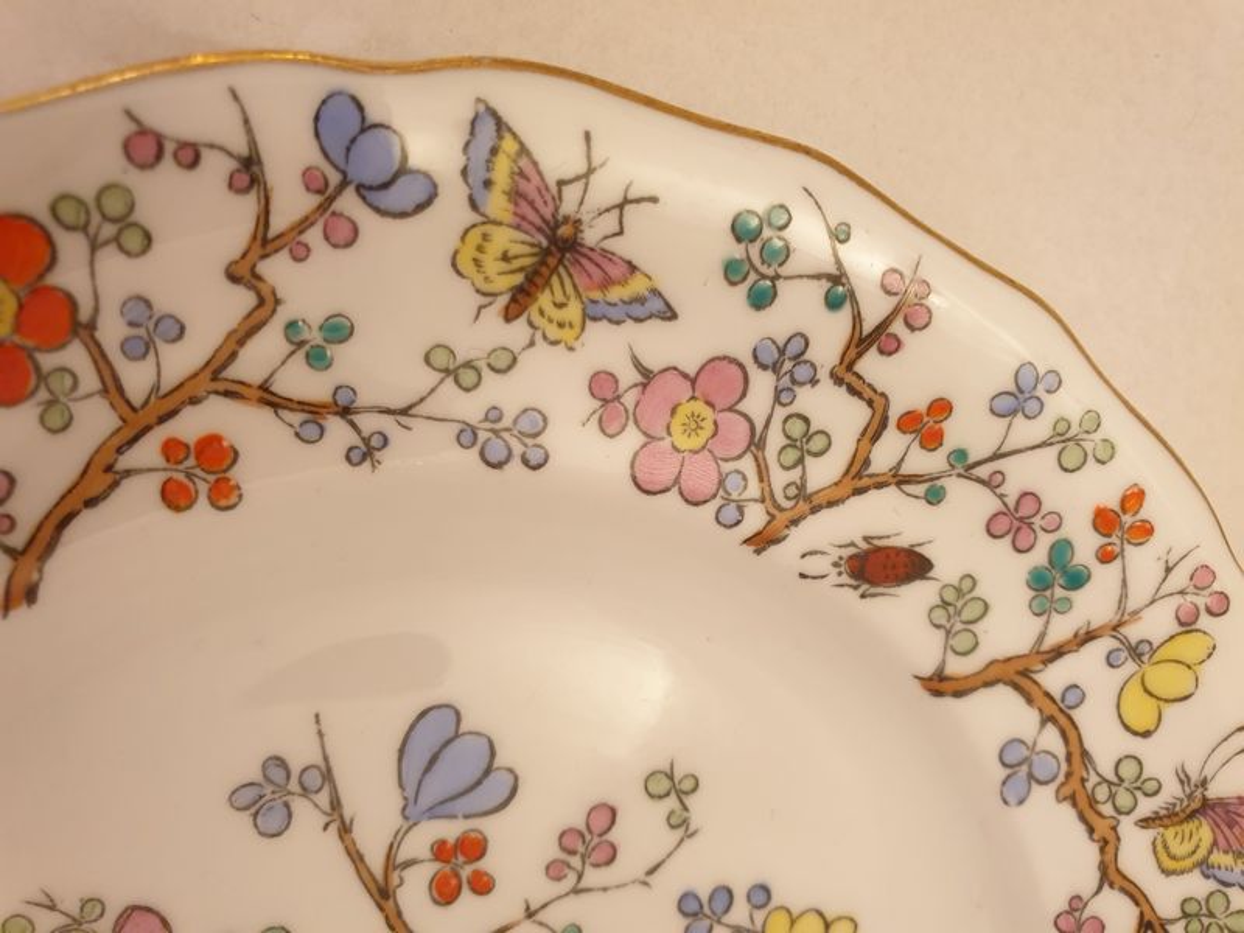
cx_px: 622
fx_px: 934
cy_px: 466
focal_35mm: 26
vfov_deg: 53.1
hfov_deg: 67.3
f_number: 2.4
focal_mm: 4.3
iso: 320
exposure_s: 1/33
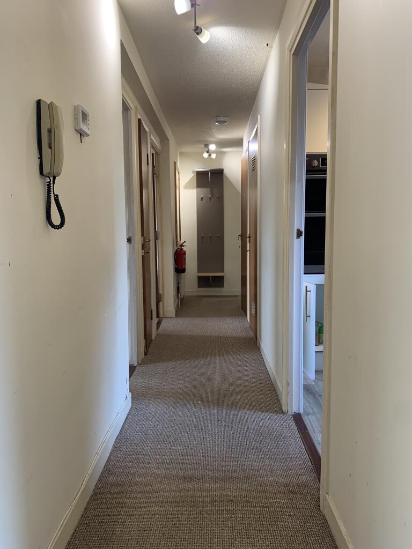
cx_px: 206
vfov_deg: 67.3
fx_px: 413
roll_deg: +1.9
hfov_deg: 53.1
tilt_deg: -3.9
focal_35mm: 26
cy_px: 274
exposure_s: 1/50
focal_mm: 4.25
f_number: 1.8
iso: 100
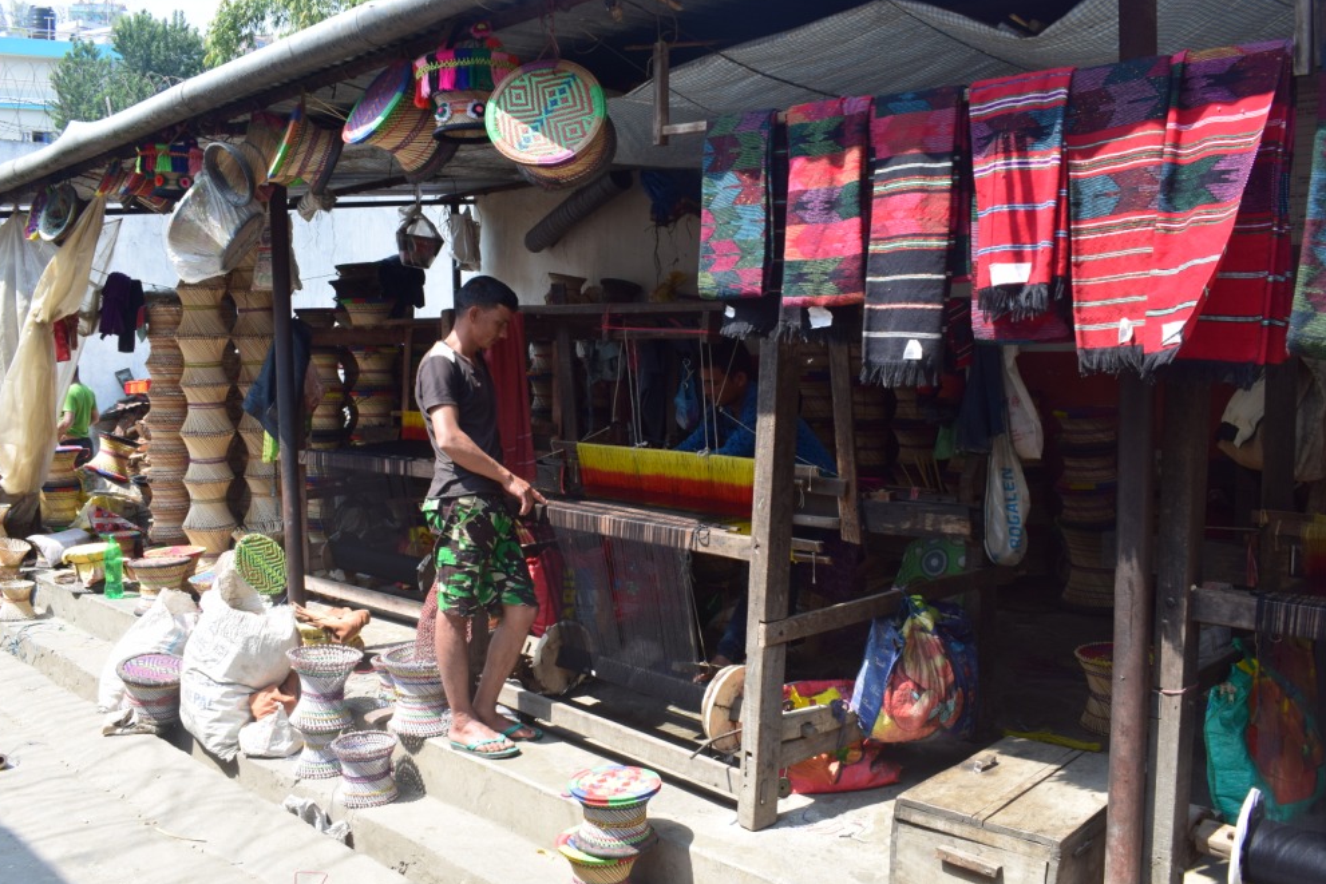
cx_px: 644
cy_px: 447
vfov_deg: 42.3
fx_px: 1142
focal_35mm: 31
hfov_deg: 60.3
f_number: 10
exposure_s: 1/200
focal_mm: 20
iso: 400
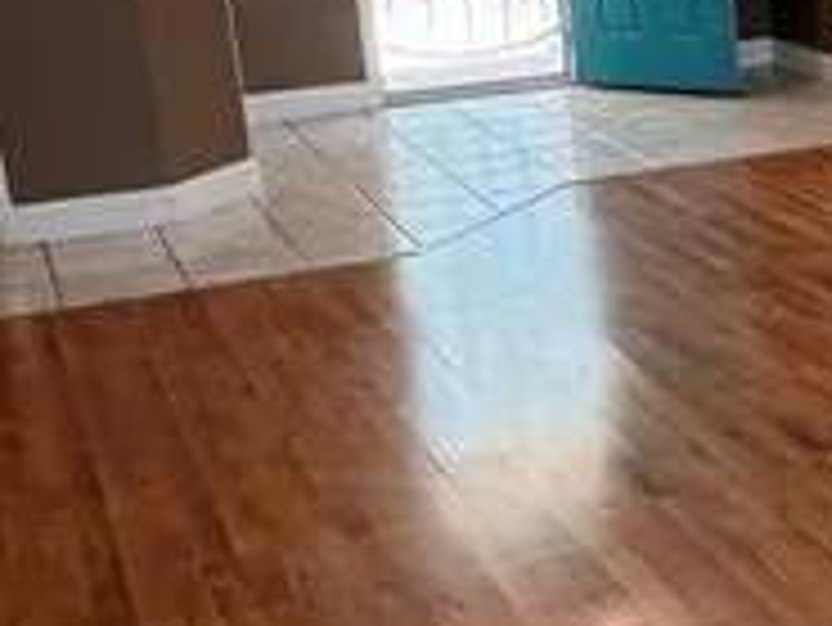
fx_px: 1732
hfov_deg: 23.2
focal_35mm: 72
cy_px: 257
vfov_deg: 20.4
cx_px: 1147
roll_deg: +1.1
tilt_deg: -16.1
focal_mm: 1.57
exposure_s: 1/120
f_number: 1.8
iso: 200
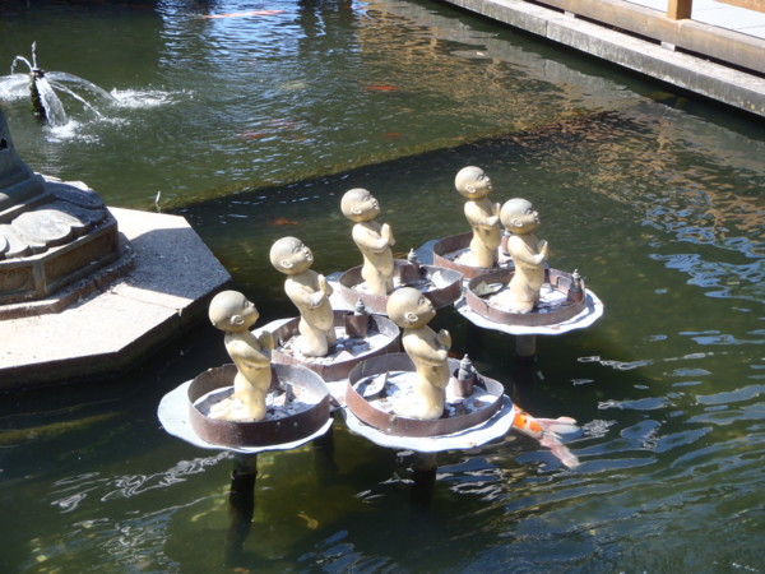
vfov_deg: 24.4
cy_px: 287
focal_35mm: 60
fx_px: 1326
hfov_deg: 32.2
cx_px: 382
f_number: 5.3
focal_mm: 10.73
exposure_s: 1/125
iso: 80
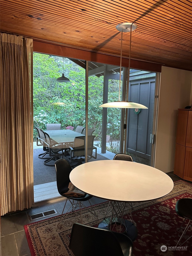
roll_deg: -1.2
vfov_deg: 71.6
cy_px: 128
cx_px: 96
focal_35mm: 24
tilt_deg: -4.0
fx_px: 177
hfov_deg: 56.8
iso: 250
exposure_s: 1/120
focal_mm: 6.86
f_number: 1.78
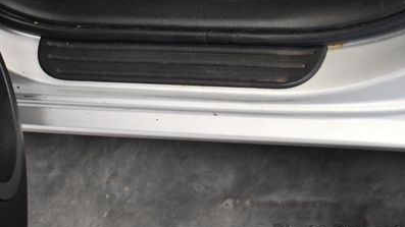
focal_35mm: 81
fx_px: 870
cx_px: 261
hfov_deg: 26.1
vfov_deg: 14.8
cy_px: 35
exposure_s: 1/80
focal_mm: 32
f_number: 4.5
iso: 3200
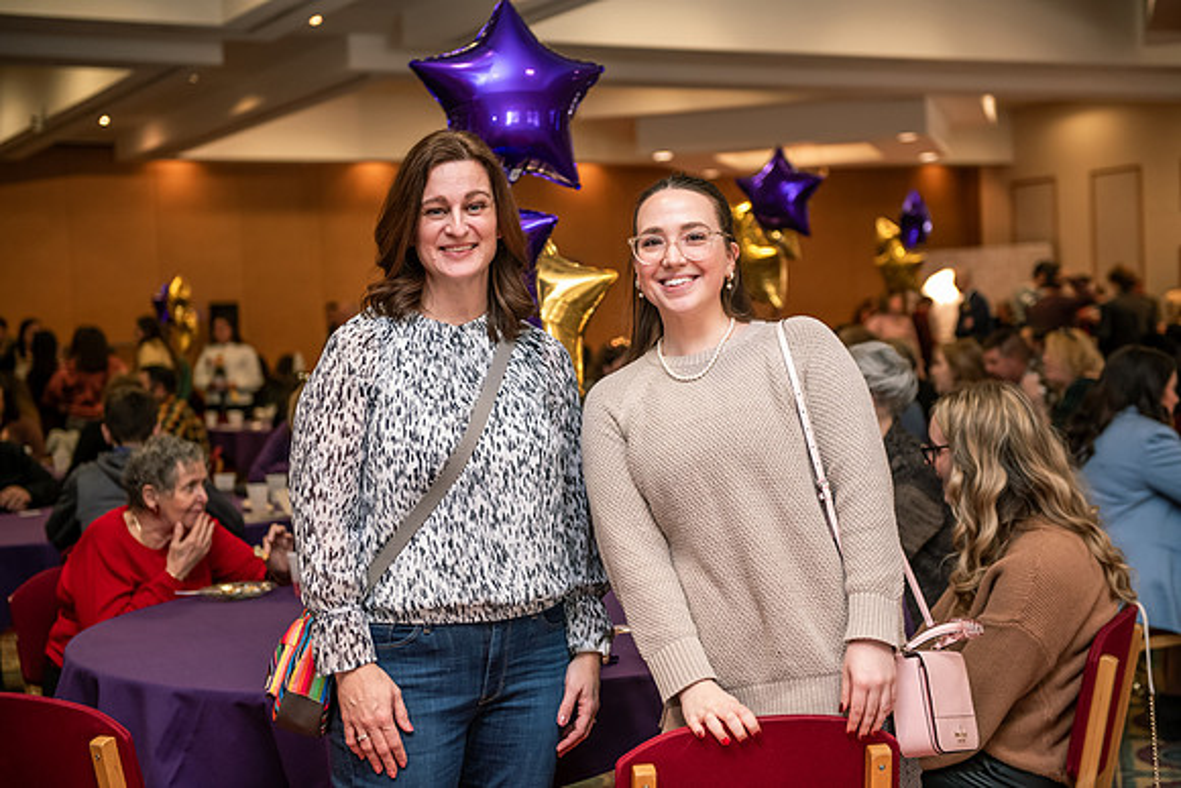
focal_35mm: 56
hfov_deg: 35.6
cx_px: 590
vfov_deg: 24.2
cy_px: 394
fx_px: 1837
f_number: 3.2
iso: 1600
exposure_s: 1/125
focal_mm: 56
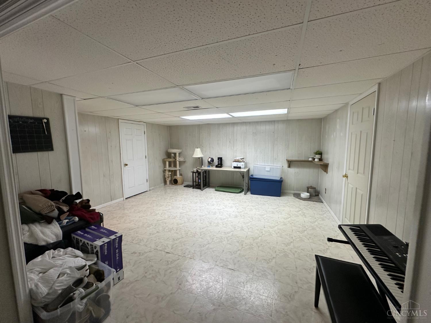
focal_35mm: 14
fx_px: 174
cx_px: 216
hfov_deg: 102.1
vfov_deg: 85.7
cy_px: 162
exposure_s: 1/120
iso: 250
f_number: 2.2
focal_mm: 2.22
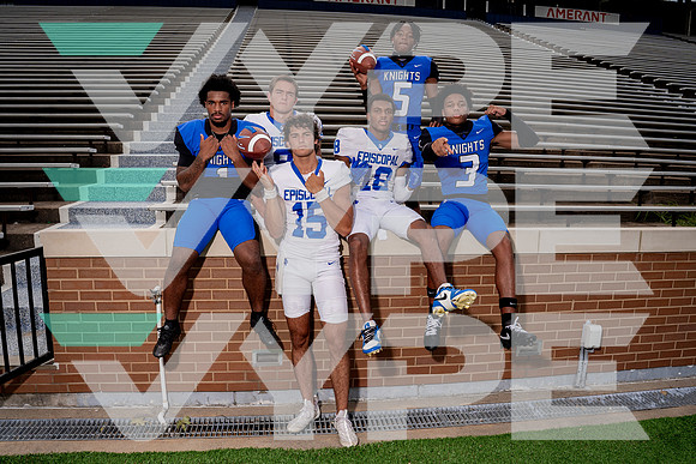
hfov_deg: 65.0
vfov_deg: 46.0
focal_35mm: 28
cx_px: 348
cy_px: 232
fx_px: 546
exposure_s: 1/800
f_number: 5.6
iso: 100
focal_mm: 24
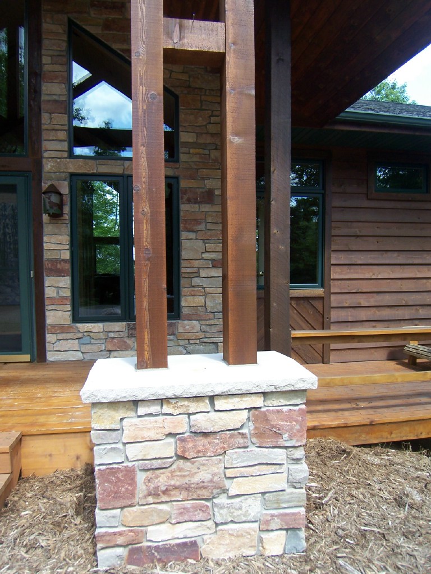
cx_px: 216
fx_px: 382
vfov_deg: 73.9
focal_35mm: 23
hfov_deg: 58.9
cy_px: 287
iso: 64
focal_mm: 3.8
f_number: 2.8
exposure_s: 1/200
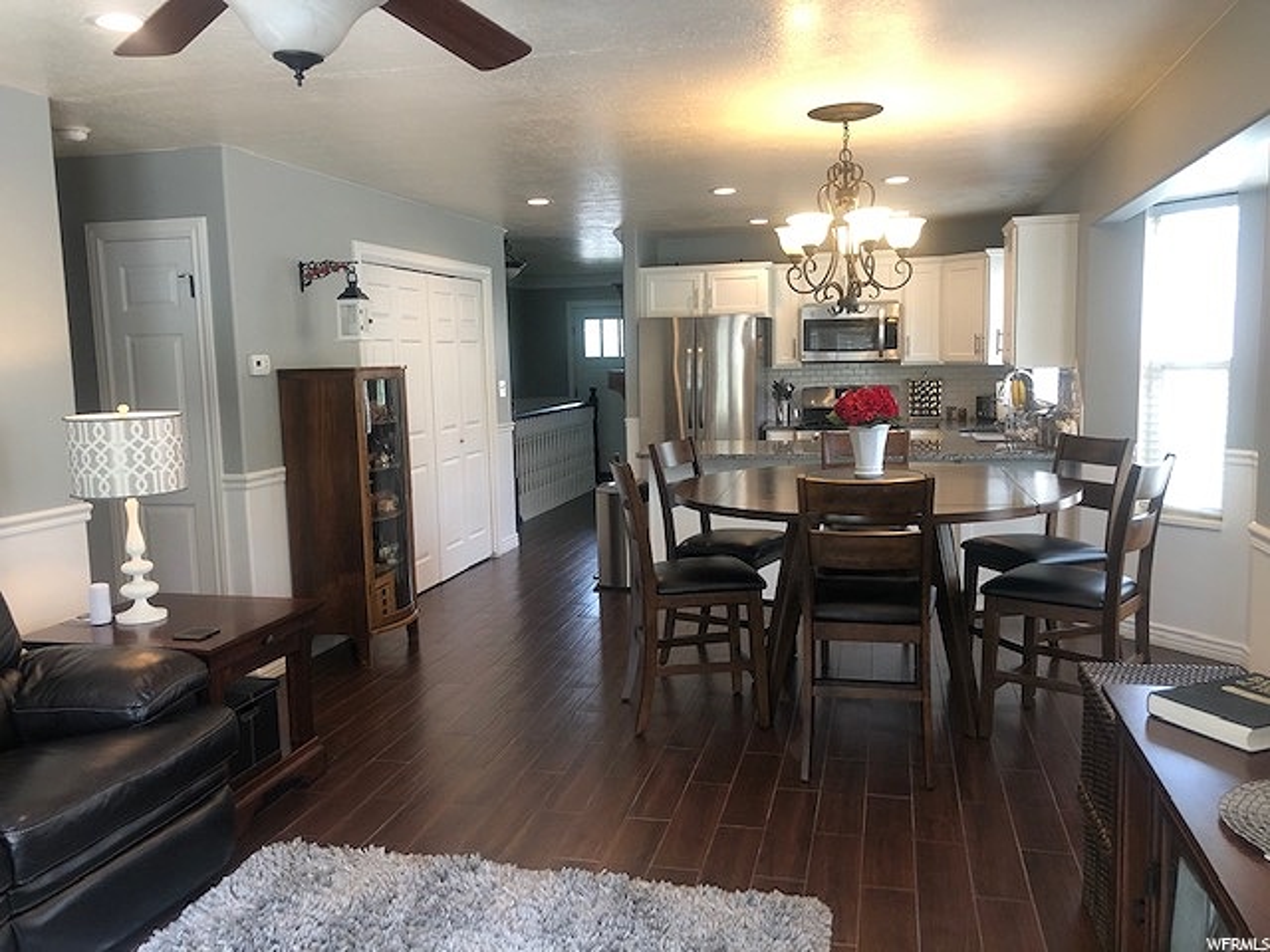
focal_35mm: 28
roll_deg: +1.9
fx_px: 1027
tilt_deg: -6.5
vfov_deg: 49.7
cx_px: 635
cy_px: 476
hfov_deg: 63.4
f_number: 1.8
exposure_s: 1/30
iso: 32
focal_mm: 4
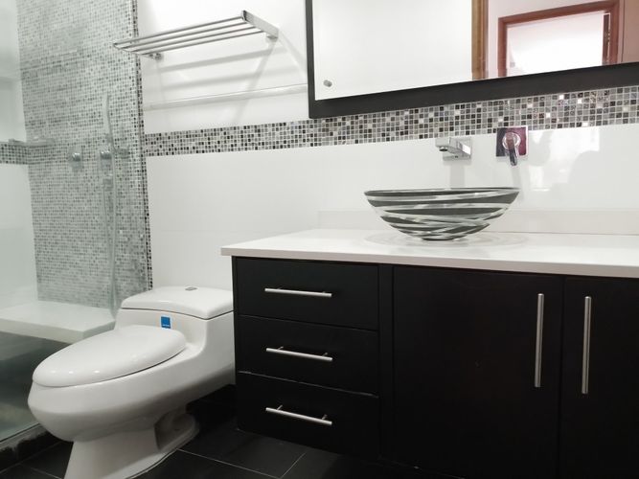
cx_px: 320
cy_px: 240
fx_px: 646
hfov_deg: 52.6
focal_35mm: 35
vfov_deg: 40.7
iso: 328
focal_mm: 3.94
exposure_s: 1/25
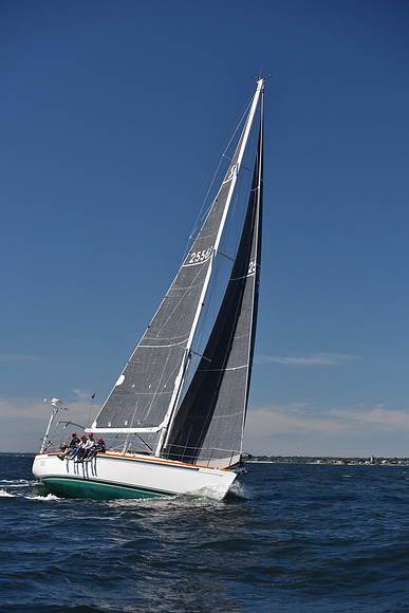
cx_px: 204
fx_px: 1192
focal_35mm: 70
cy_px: 306
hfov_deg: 19.5
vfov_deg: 28.8
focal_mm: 70
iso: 200
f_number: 4.5
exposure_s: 1/1000
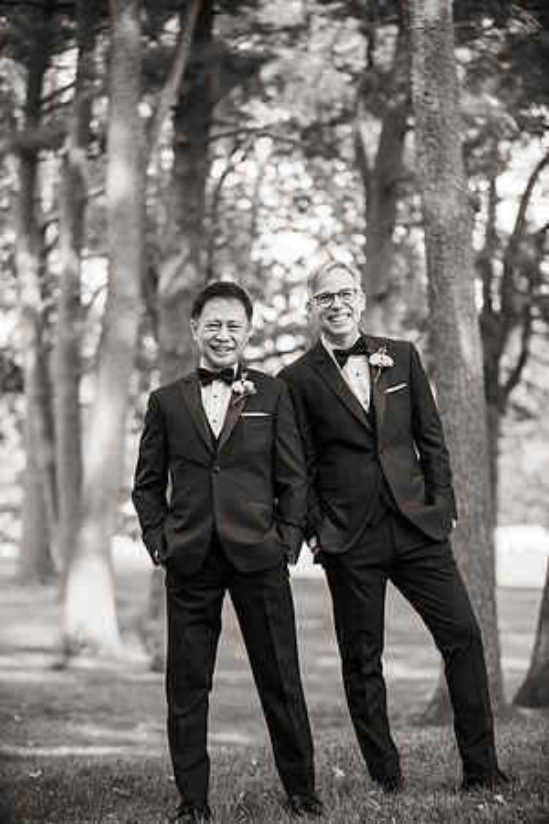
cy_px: 412
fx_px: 2173
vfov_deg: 21.5
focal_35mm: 95
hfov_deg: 14.4
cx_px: 274
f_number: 2.8
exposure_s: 1/500
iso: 400
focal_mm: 95
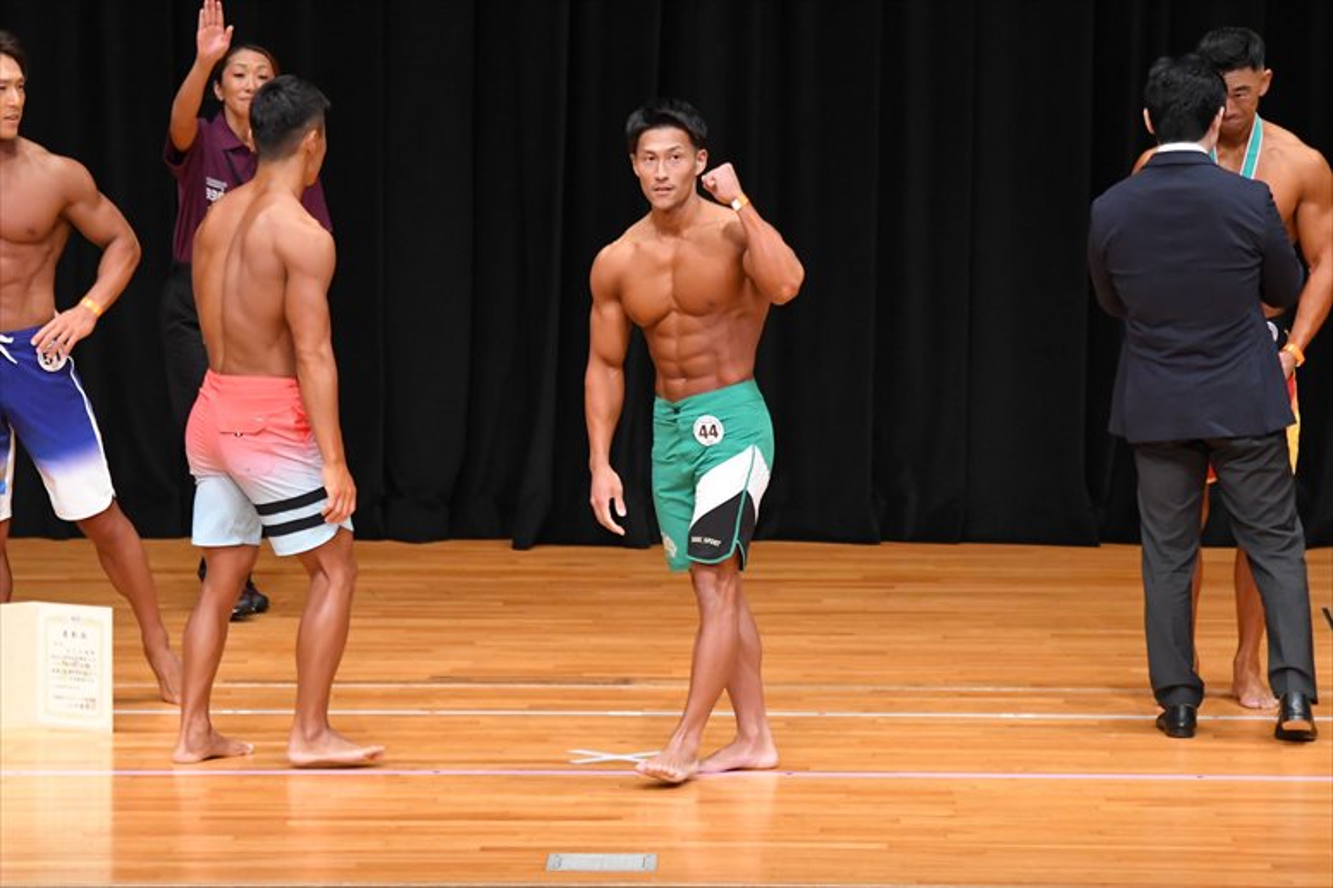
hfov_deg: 8.6
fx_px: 8882
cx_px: 666
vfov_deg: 5.7
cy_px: 444
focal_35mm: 240
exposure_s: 1/400
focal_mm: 160
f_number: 5.6
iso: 4000
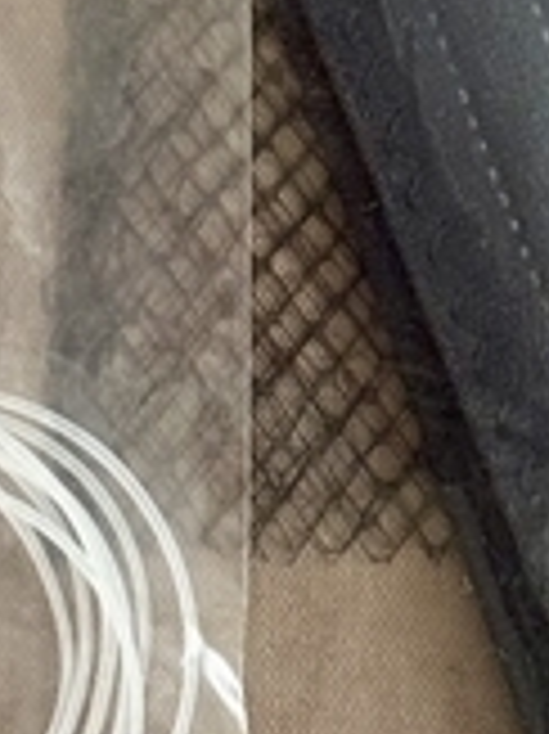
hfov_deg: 6.3
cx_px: 153
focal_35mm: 236
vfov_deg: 8.3
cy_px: -225
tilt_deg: -88.0
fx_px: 4997
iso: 320
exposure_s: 1/40
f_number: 1.78
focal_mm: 6.76
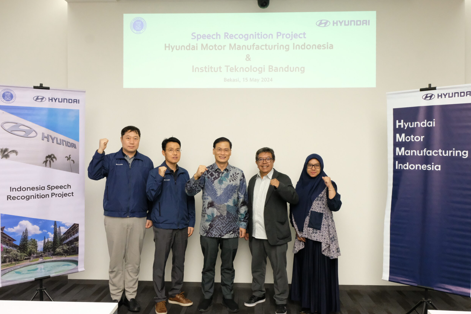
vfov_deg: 43.6
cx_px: 234
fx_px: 392
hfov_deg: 61.9
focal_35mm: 30
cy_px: 152
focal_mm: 19.6
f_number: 8
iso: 8000
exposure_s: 1/125
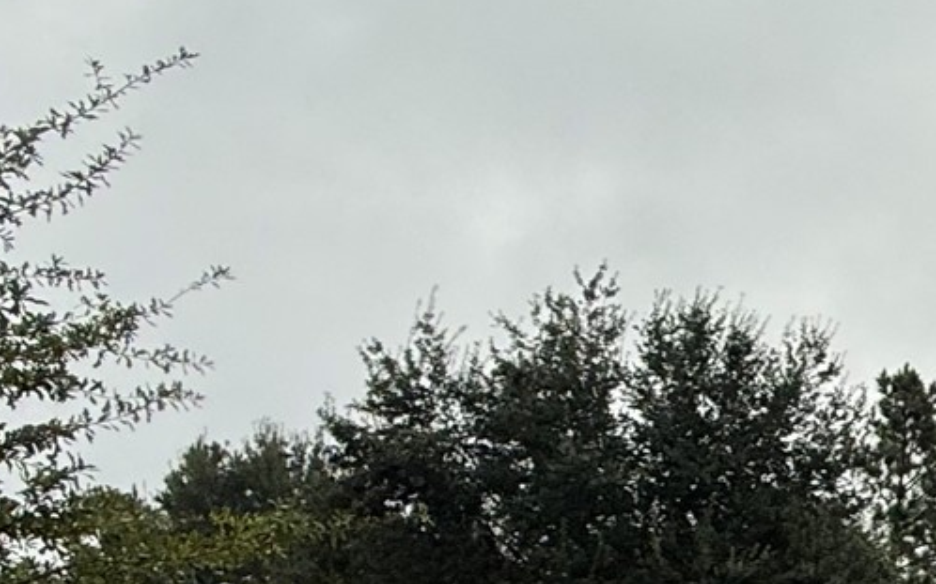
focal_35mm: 61
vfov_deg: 20.2
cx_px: 1509
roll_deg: -0.8
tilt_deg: +6.9
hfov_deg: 23.9
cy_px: 667
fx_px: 1556
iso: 50
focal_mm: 2.22
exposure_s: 1/145
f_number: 2.2
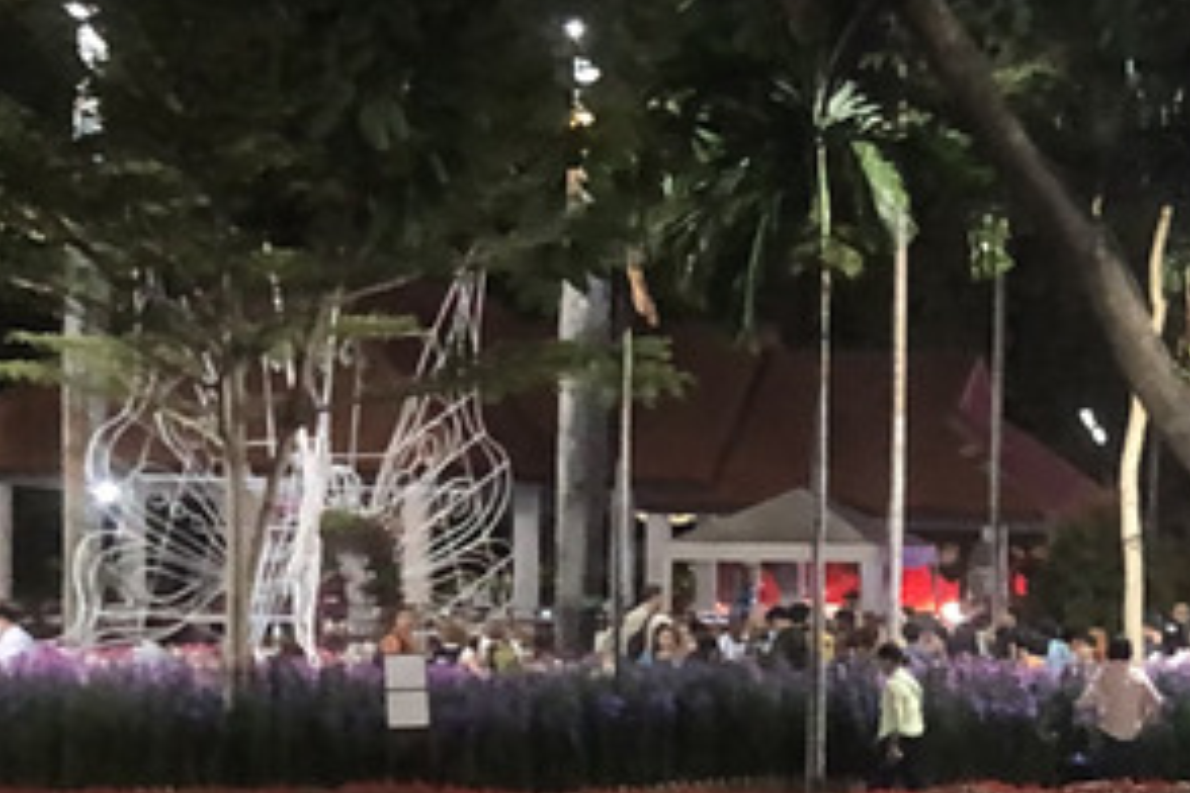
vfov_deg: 11.4
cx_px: 1769
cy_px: 740
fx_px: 3933
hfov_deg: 15.8
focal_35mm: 119
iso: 100
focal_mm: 4
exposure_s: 1/14
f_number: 1.8
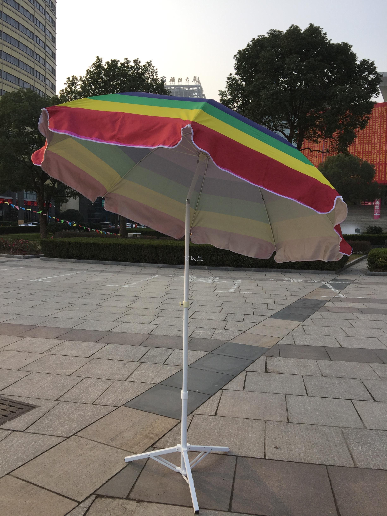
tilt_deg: -3.7
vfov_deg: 61.7
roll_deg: -1.2
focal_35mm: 29
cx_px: 194
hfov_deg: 48.2
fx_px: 432
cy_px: 258
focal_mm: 4.15
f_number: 2.2
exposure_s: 1/628
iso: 32
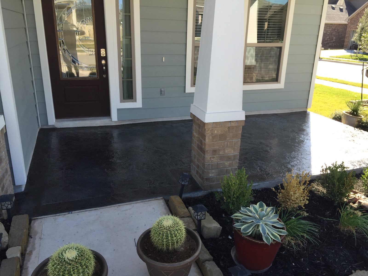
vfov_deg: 48.2
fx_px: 308
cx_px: 184
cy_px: 138
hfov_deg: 61.7
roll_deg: -2.4
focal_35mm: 29
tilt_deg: -19.3
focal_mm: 4.15
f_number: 2.2
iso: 32
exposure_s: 1/439
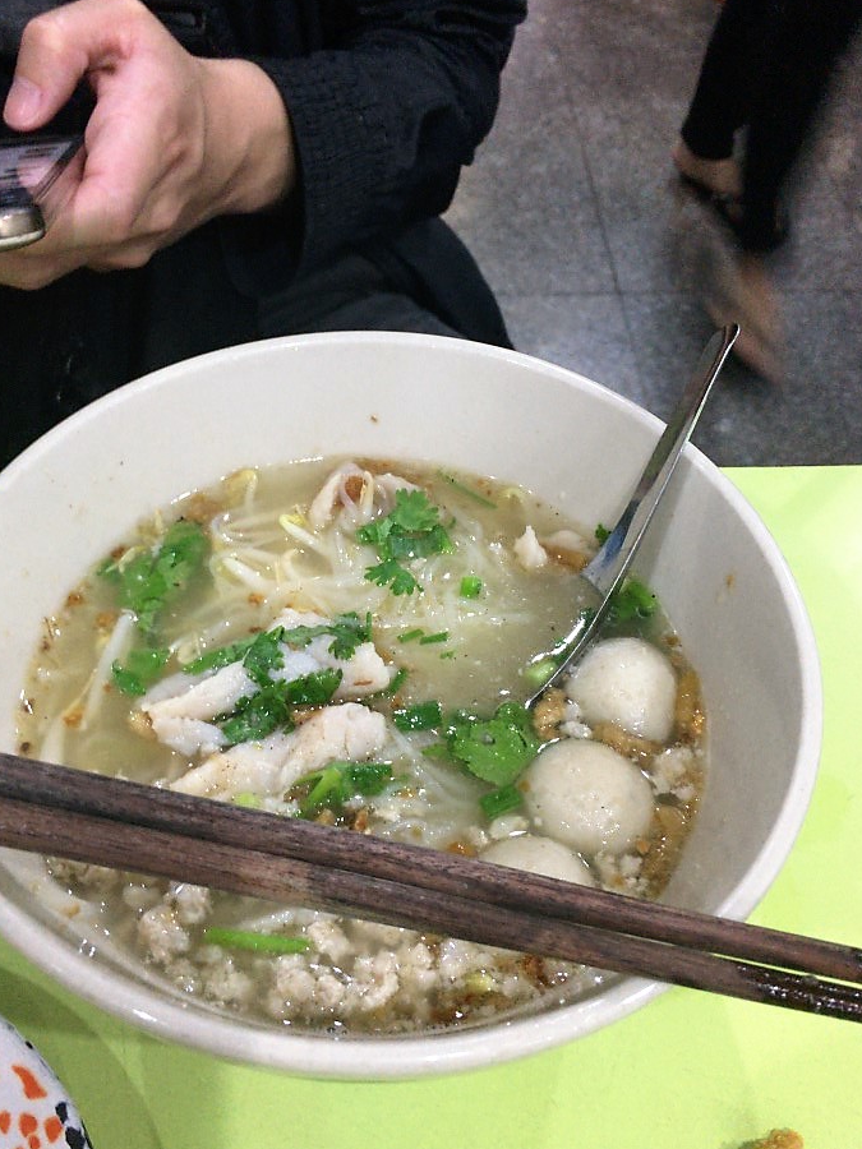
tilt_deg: -50.0
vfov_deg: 55.4
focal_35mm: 33
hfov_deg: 42.9
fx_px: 1096
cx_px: 396
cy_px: 576
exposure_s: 1/30
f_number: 2.2
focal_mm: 4.15
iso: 250
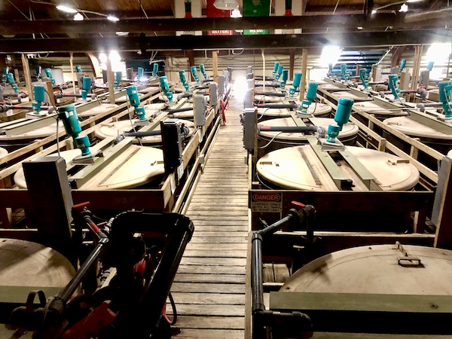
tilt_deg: -17.3
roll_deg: +1.6
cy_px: 170
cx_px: 226
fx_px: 366
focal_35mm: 28
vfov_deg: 49.7
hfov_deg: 63.4
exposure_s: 1/4
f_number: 1.8
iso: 100
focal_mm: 4
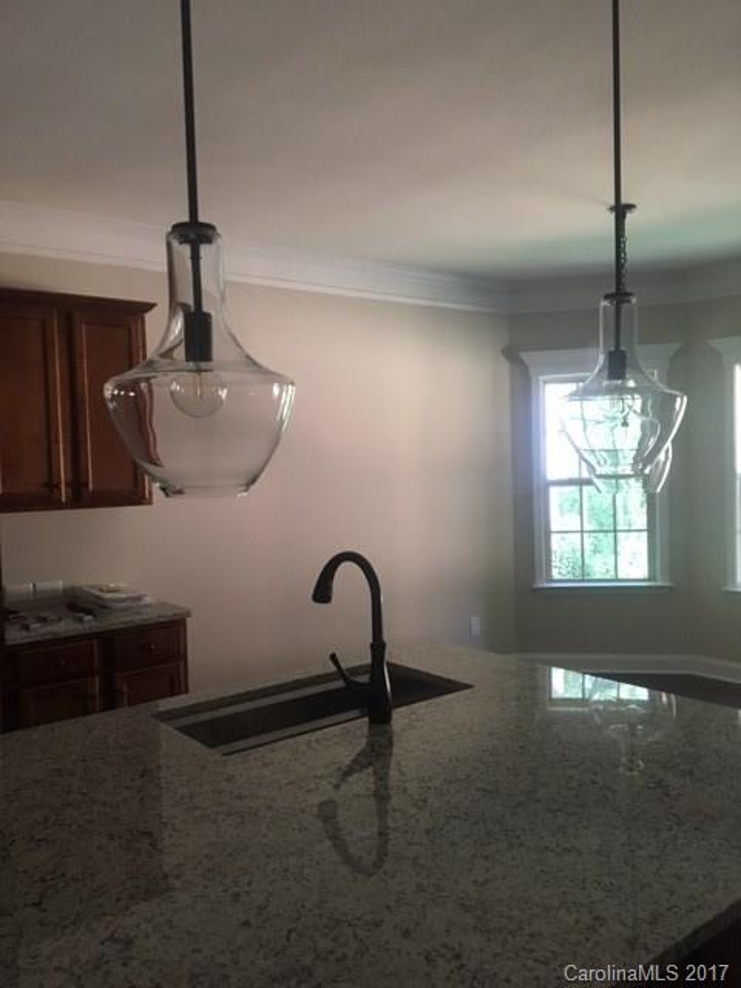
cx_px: 370
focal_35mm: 29
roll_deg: +2.2
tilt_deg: -0.8
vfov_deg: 61.7
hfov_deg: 48.2
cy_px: 494
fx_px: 828
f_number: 2.2
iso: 160
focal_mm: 4.15
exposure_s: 1/30
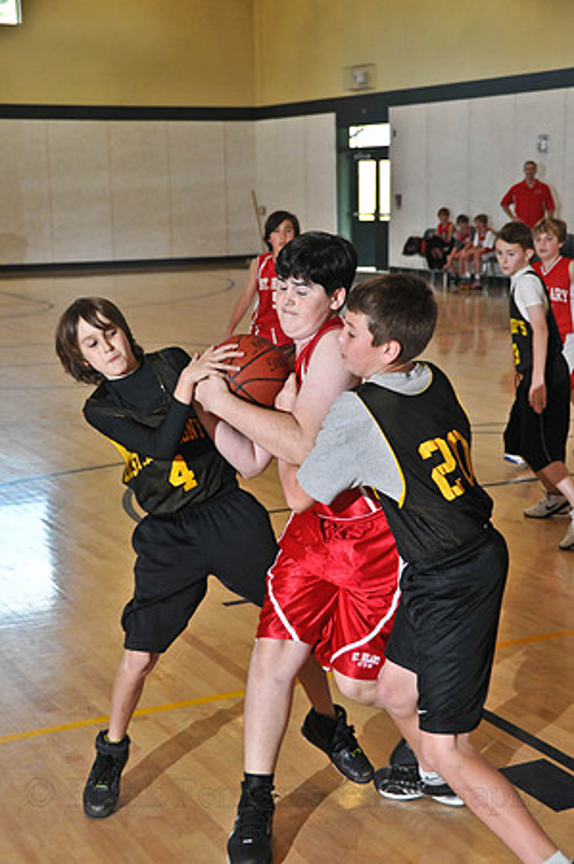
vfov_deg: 35.1
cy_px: 432
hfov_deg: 23.7
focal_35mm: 57
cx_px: 287
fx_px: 1366
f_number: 4.2
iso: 1100
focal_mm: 38
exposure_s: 1/250
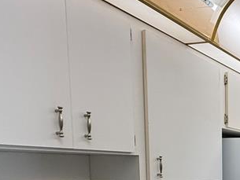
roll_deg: +0.3
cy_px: 195
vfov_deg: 28.3
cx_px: 349
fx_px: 326
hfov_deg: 28.4
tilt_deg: -3.6
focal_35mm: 47
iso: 160
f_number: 2.2
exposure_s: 1/120
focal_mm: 2.22
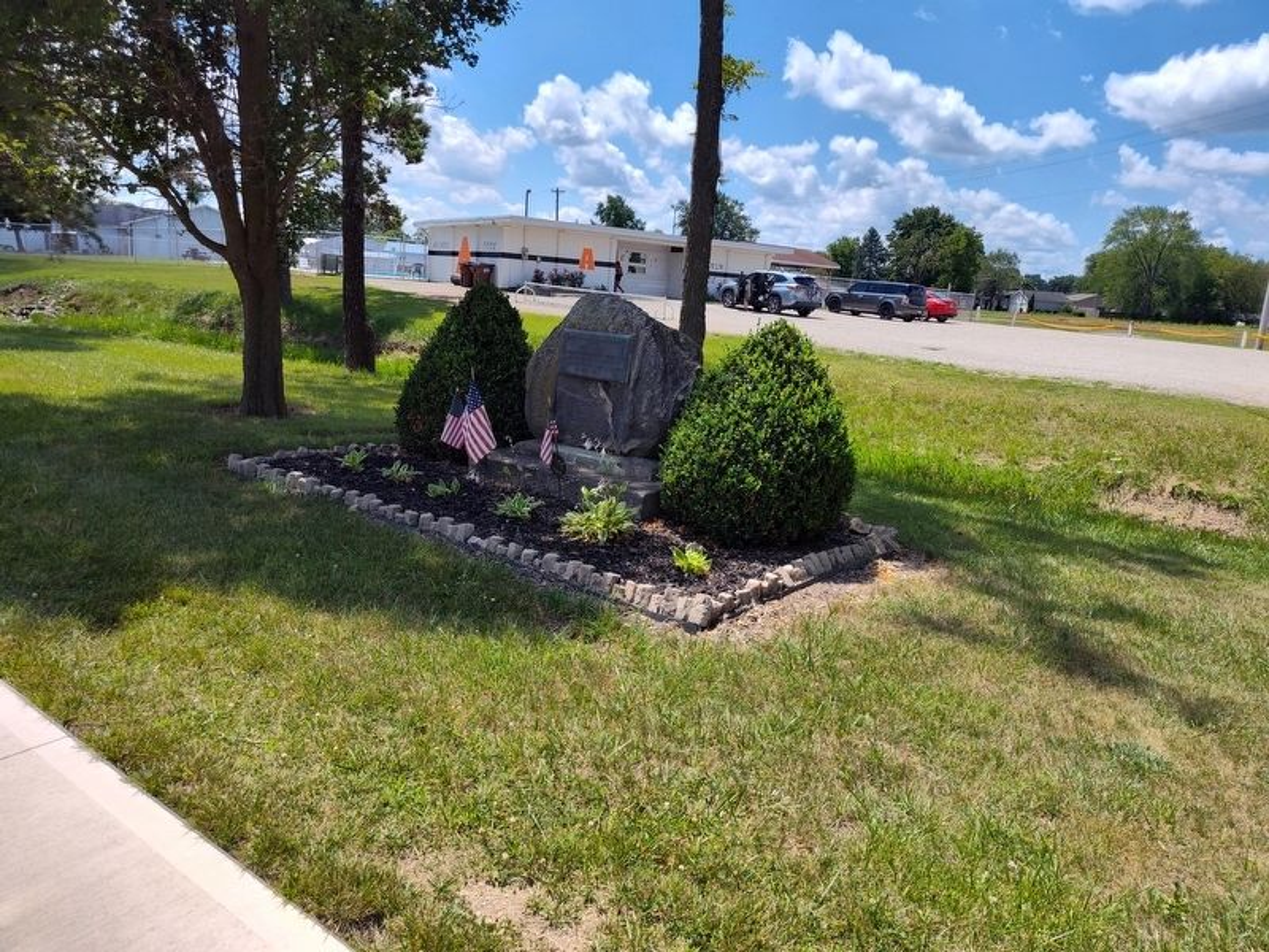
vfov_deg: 58.9
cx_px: 634
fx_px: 843
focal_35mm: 23
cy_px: 476
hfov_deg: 73.9
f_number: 1.8
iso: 100
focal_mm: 5.56
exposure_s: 1/1854
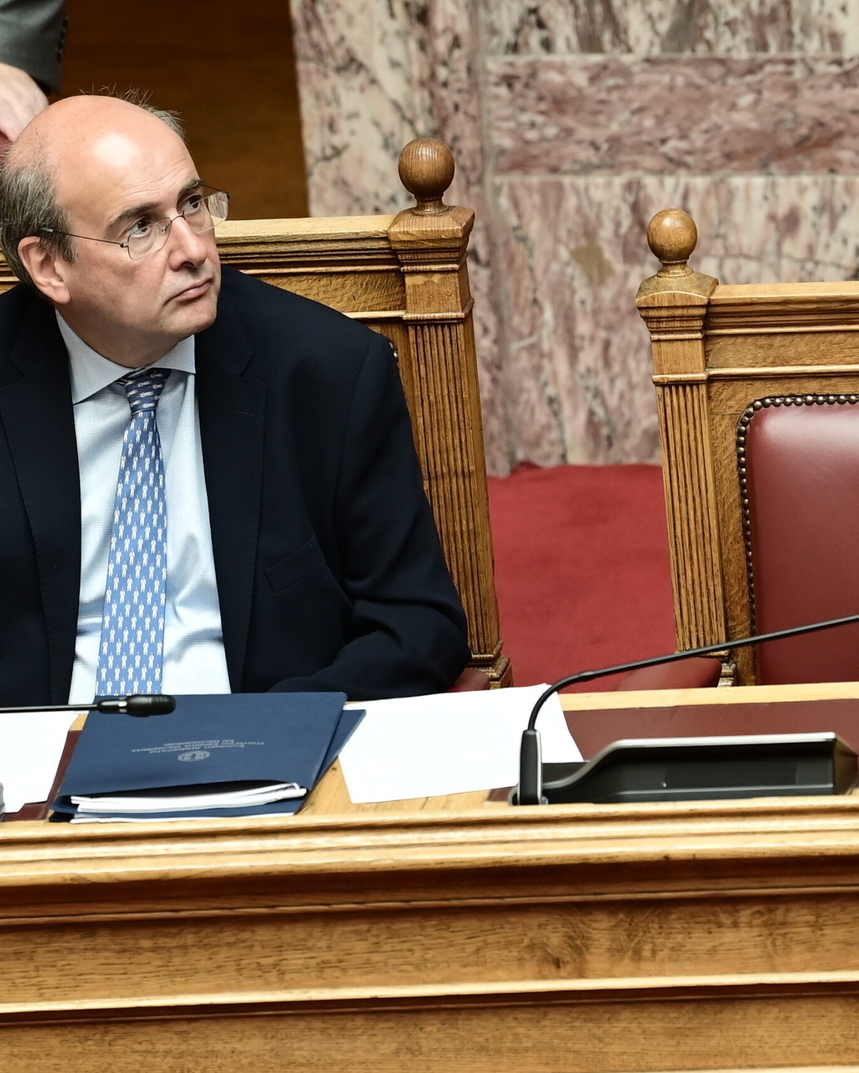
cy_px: 537
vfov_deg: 4.6
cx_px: 477
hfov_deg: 3.7
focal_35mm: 423
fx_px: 13444
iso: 800
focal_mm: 200
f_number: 4
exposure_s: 1/200
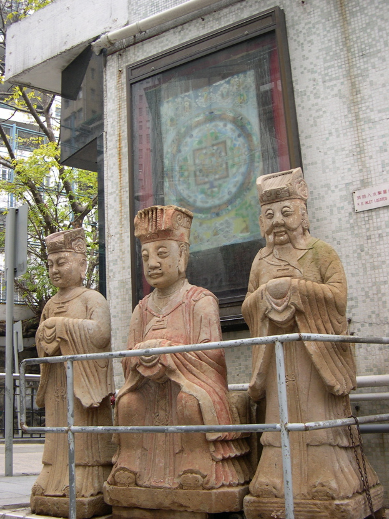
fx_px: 585
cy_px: 259
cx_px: 191
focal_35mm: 39
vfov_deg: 47.9
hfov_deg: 36.8
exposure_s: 1/53.1
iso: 100
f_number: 2.8
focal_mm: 8
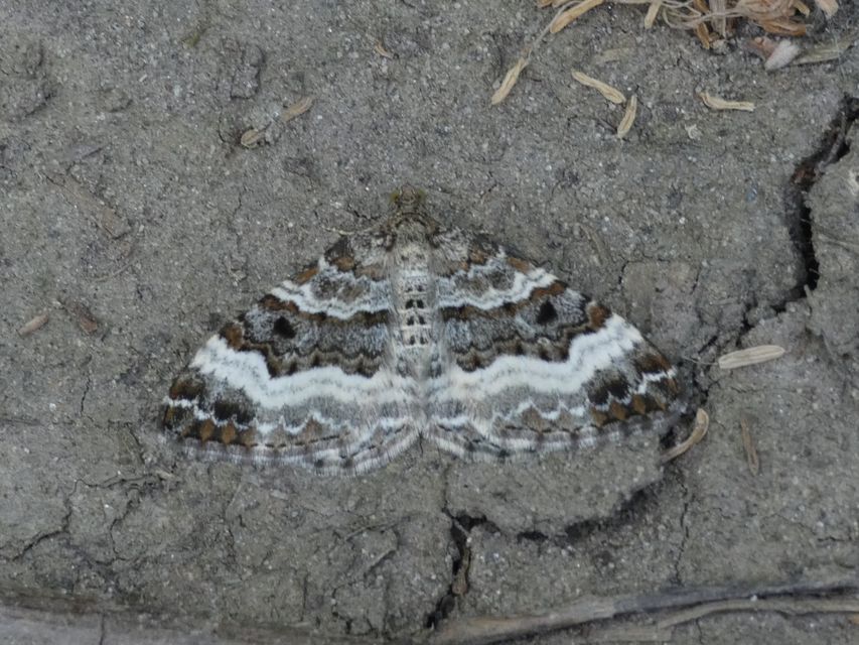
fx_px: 3276
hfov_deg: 14.9
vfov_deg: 11.2
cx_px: 430
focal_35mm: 132
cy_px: 322
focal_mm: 23.7
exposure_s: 1/80
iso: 125
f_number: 5.2
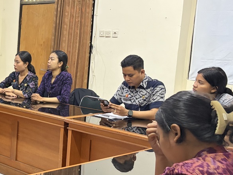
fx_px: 424
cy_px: 92
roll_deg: -1.7
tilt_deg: -7.3
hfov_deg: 27.9
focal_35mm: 63
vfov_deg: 23.3
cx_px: -27
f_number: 1.6
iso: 500
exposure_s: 1/33
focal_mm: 5.96
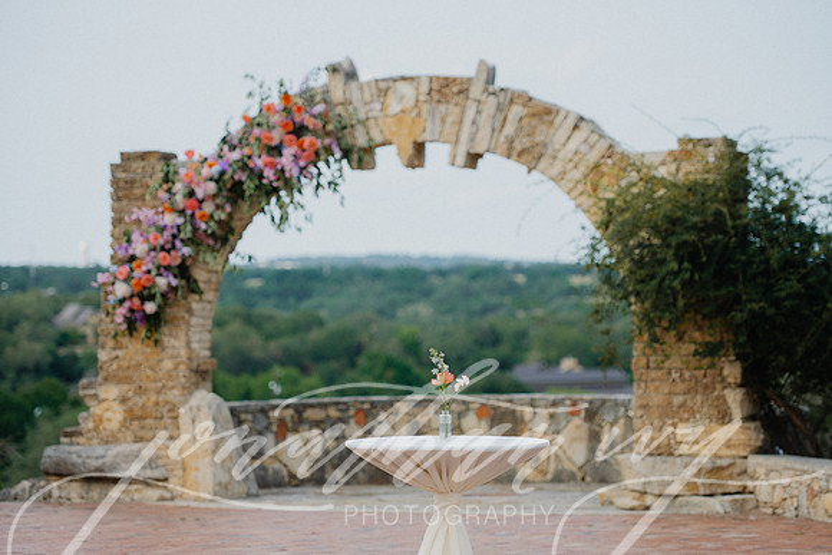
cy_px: 278
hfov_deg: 17.1
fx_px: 2774
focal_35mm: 120
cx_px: 416
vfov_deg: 11.4
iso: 80
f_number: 2.8
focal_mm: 120
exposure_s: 1/1000
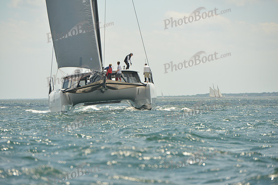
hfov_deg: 10.3
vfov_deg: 6.9
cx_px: 139
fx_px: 1545
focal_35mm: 200
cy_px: 92
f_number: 6.3
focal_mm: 200
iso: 400
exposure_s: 1/800
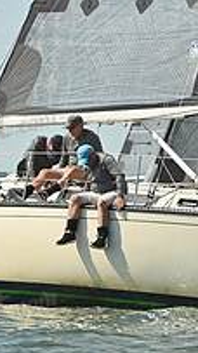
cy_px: 210
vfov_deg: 4.7
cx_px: 148
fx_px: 4327
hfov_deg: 2.6
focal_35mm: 463
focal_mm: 155
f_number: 9
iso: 320
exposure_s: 1/1000
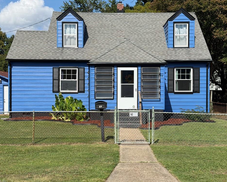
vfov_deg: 29.7
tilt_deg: +0.8
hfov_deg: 36.6
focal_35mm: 51
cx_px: 117
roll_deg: +0.0
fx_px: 343
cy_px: 90
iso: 64
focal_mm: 6.76
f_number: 1.78
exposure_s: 1/5208
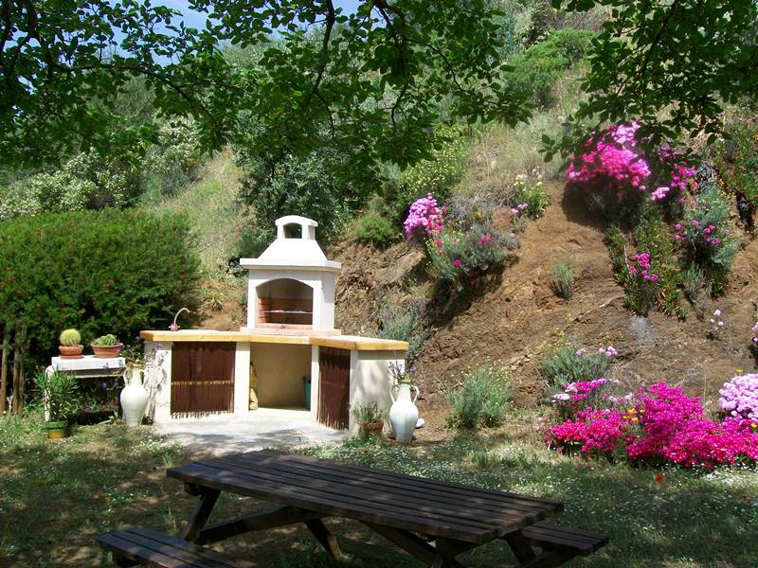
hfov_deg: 51.4
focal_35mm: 36
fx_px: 788
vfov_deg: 39.7
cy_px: 284
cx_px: 379
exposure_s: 1/320
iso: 64
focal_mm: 6
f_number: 4.8
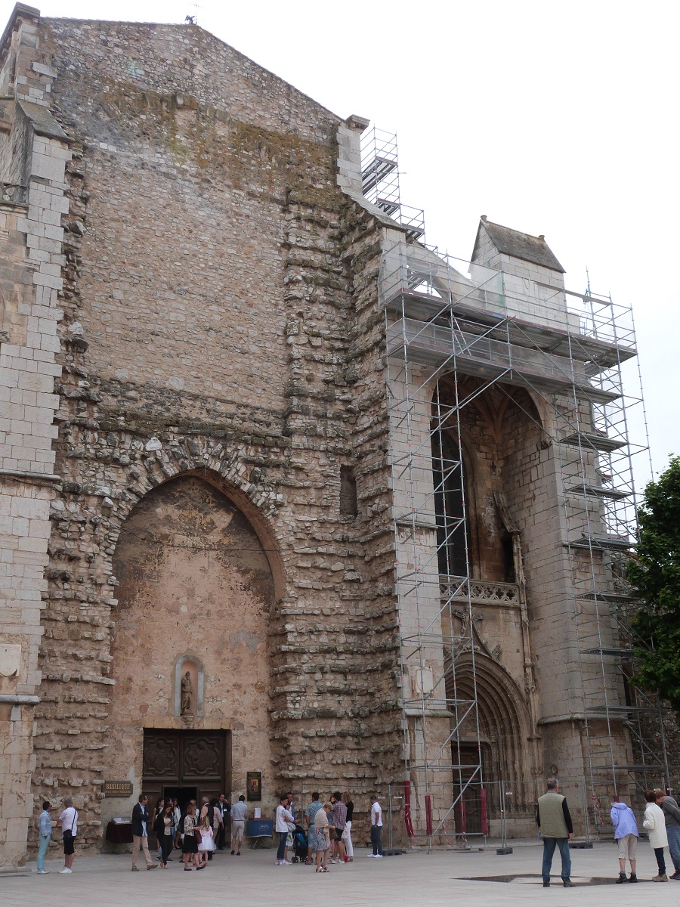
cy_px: 454
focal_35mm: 42
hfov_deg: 34.3
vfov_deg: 44.8
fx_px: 1100
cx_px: 340
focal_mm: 7.4
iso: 100
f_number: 5.6
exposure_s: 1/250
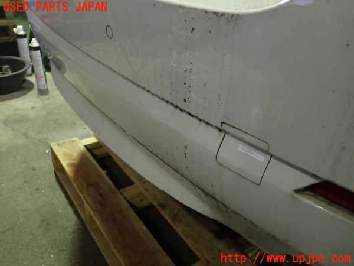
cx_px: 177
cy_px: 133
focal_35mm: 30
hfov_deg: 60.0
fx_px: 307
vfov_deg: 46.8
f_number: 2.3
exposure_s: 1/30
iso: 500
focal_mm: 5.4
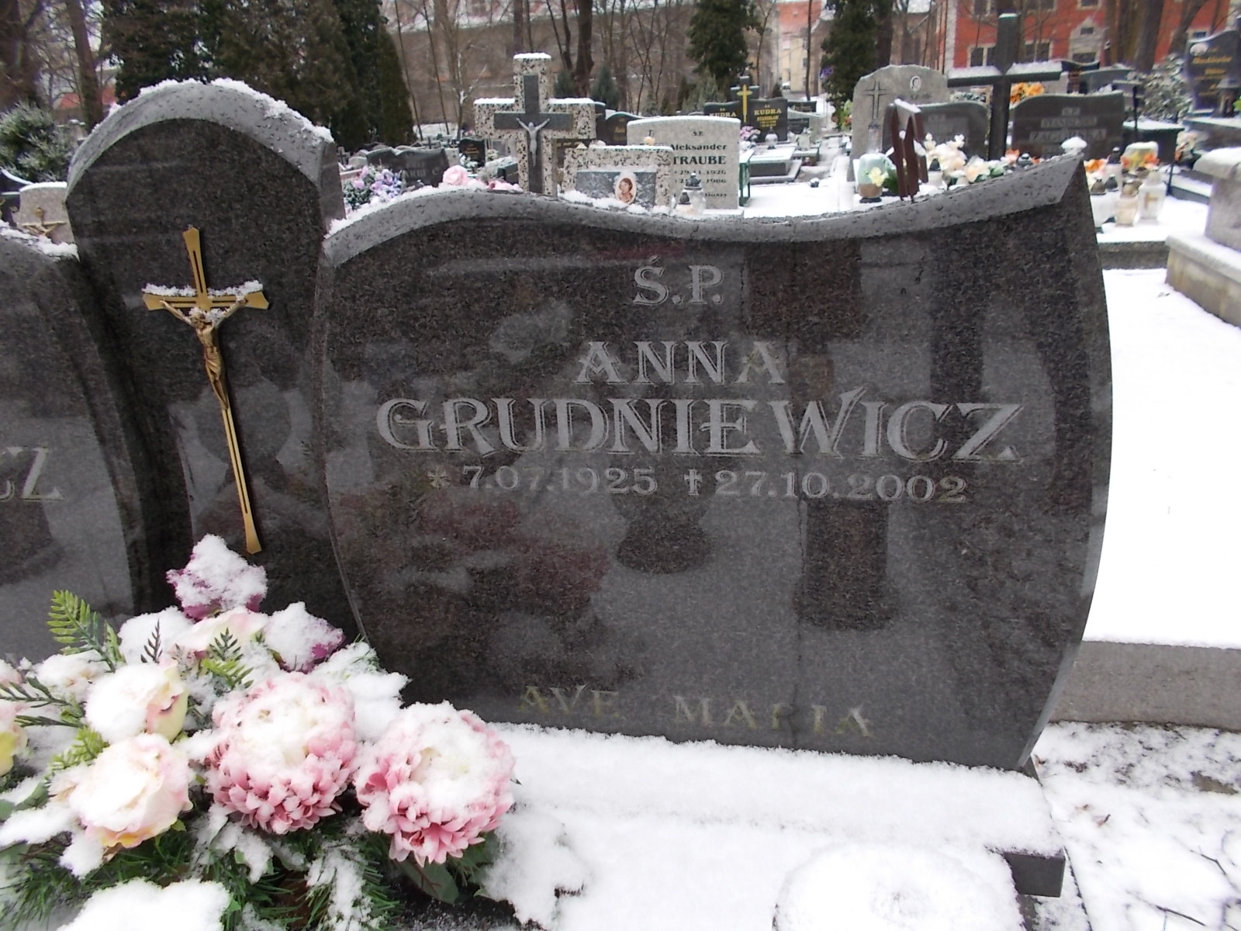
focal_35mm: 26
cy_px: 466
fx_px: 932
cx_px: 620
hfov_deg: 67.3
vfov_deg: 53.1
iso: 80
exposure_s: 1/125
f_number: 3.2
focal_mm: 4.6
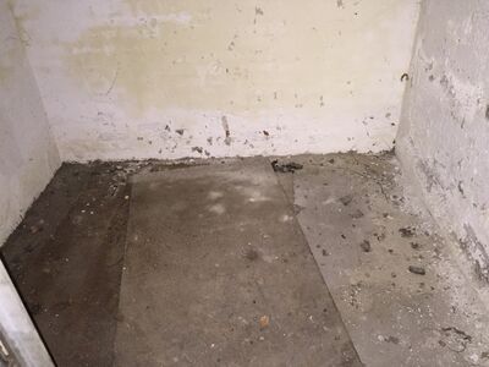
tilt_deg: -33.7
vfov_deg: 48.2
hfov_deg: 61.7
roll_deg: +5.2
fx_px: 410
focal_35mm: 29
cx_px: 244
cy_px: 184
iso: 320
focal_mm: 4.15
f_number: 2.2
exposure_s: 1/17
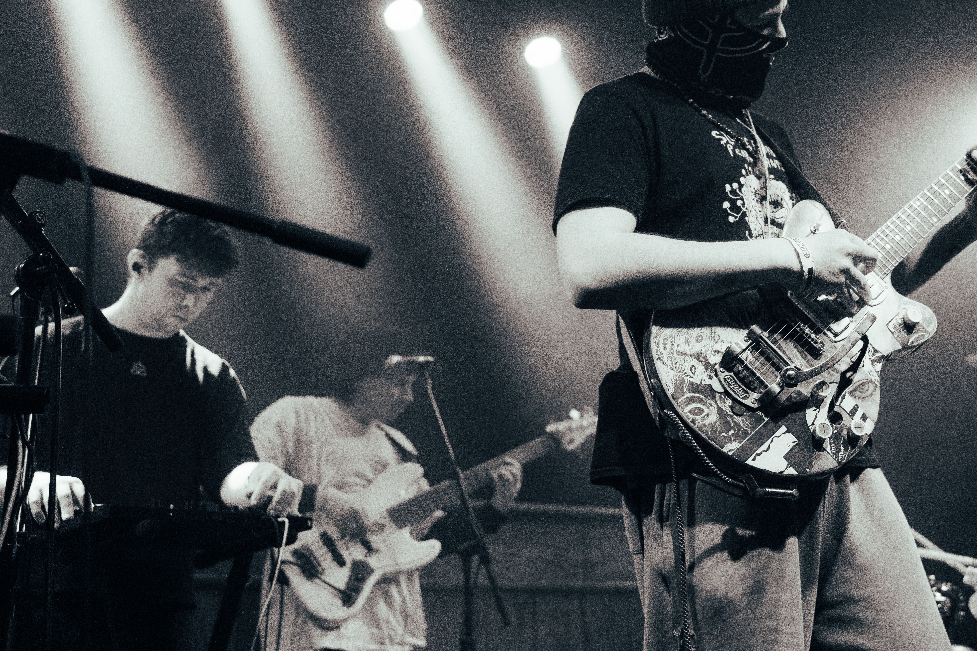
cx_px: 716
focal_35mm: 49
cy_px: 229
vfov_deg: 27.4
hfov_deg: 39.4
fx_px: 1330
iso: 12800
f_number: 2.8
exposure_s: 1/125
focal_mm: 32
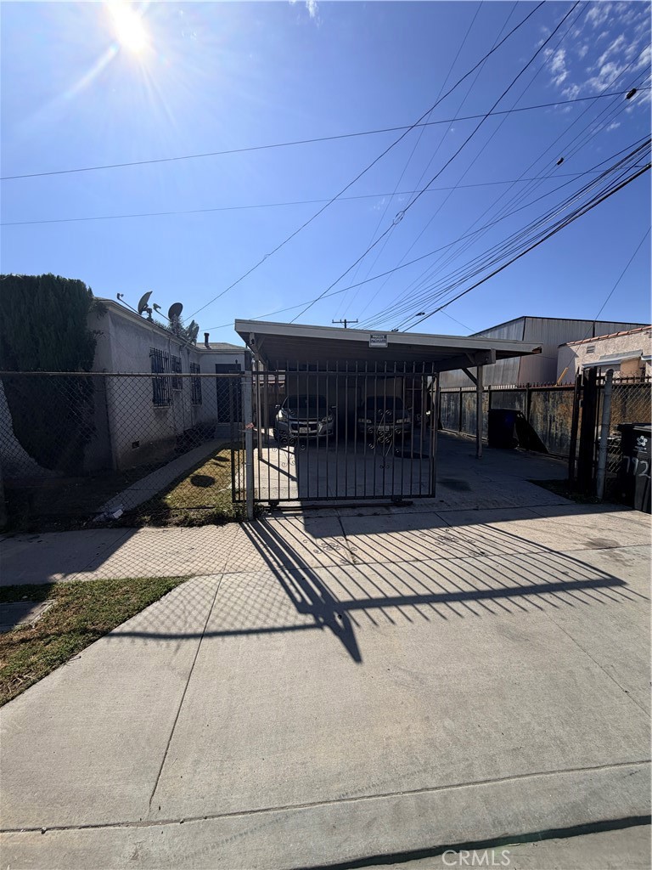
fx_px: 352
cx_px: 326
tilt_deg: -5.6
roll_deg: +3.0
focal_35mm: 14
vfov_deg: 102.1
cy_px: 435
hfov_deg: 85.7
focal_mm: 2.22
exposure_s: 1/1399
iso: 20
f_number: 2.2
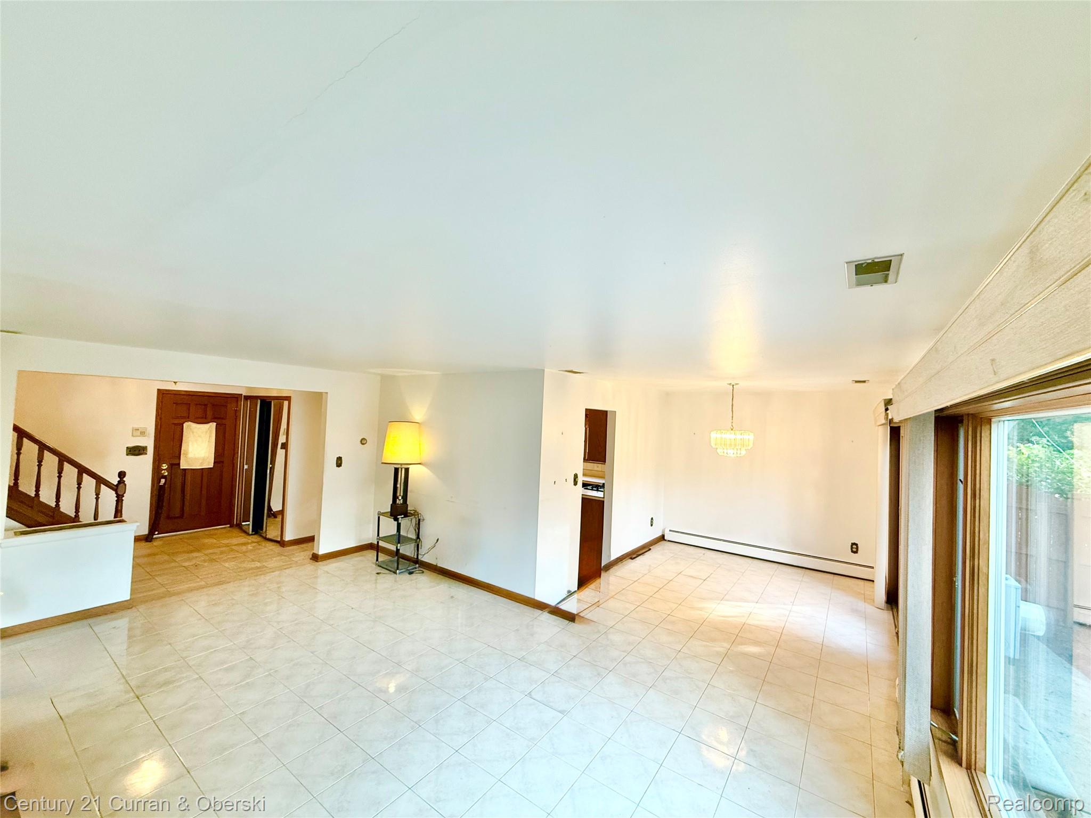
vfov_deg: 85.7
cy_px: 409
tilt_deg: +1.1
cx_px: 546
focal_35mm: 14
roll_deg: -2.6
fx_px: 441
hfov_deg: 102.1
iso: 160
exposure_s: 1/120
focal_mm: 2.22
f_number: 2.2
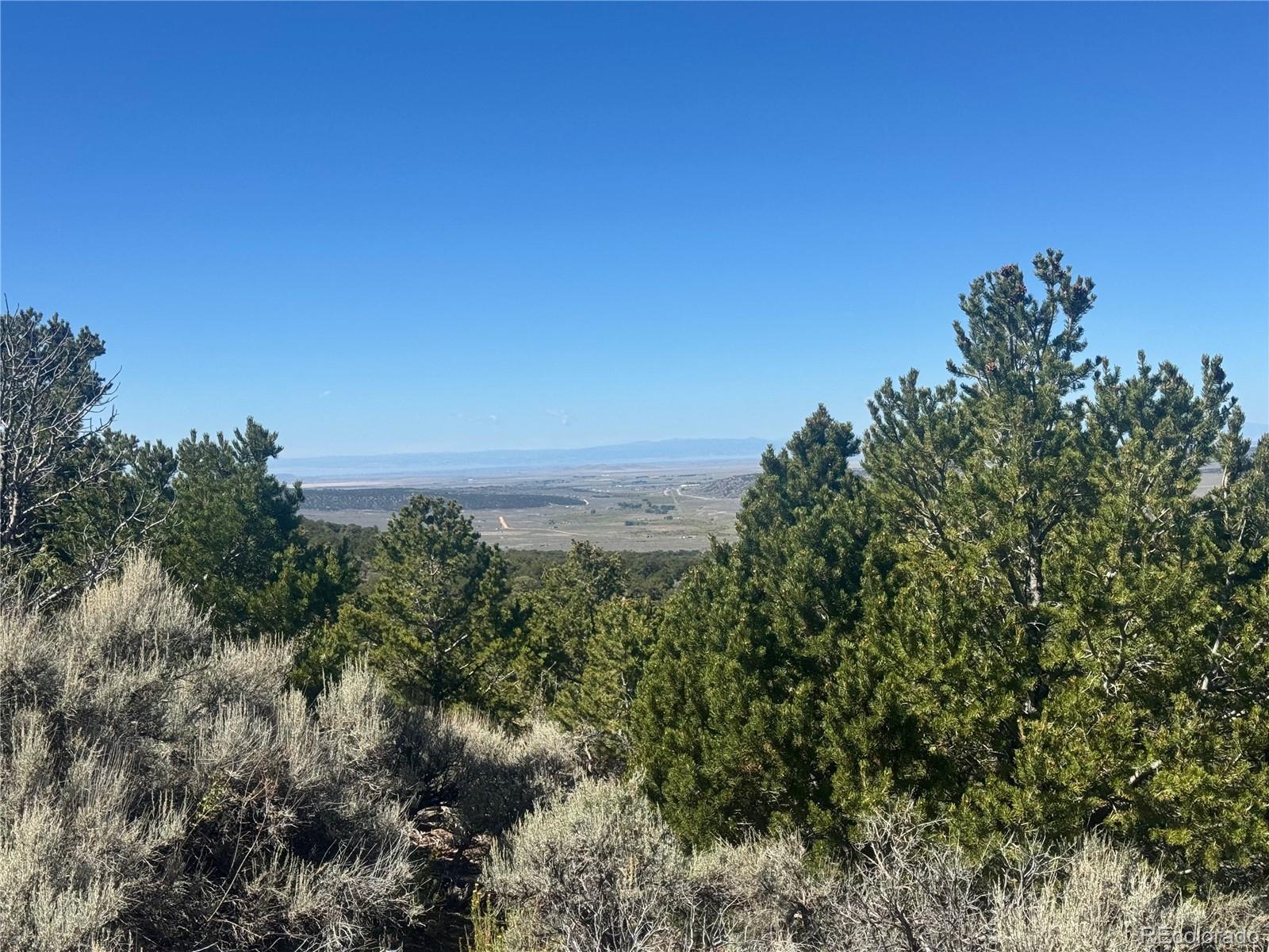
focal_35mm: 48
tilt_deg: -1.8
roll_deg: +2.1
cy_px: 476
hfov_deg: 39.7
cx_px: 634
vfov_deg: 30.3
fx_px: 1760
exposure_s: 1/4975
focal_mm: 6.76
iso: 64
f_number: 1.78
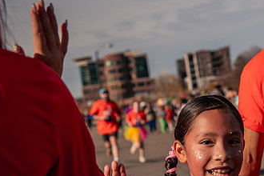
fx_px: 799
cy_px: 123
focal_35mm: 109
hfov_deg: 18.6
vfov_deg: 12.5
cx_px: 202
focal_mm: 62
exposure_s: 1/640
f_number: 5.6
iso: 200
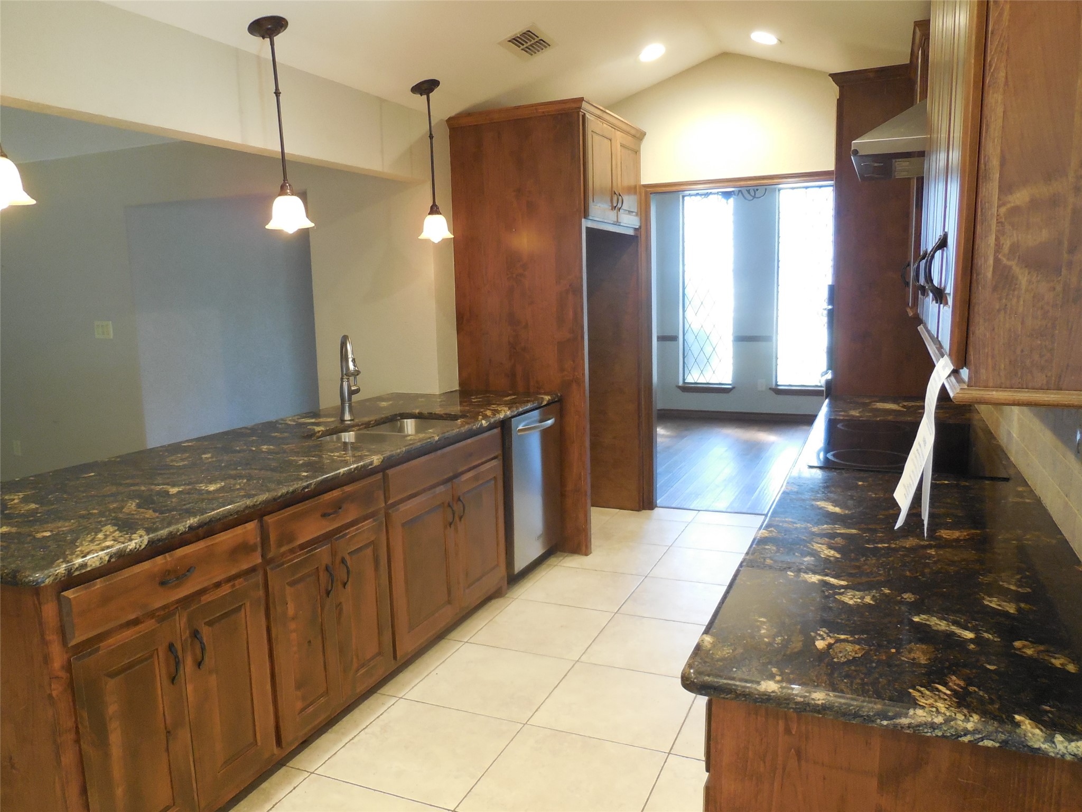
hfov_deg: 69.4
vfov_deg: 54.9
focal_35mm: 25
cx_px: 541
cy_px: 406
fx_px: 781
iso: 400
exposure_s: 1/30
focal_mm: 4.5
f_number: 3.1
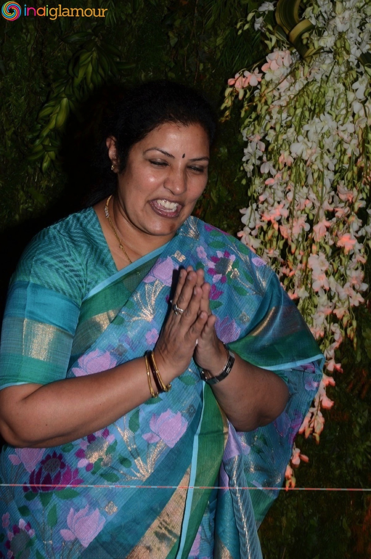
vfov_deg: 31.9
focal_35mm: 63
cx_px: 186
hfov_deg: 21.5
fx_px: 978
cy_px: 280
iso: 500
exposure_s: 1/125
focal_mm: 42
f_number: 10
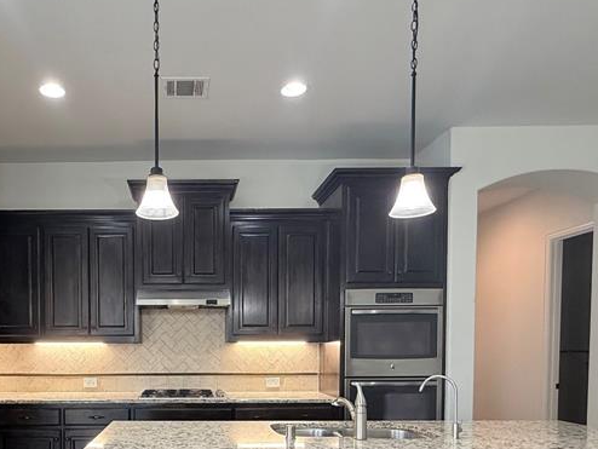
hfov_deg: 59.6
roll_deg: +0.2
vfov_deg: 45.4
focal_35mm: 29
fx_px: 501
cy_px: 370
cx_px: 182
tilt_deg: -3.1
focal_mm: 2.22
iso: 250
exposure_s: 1/60
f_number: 2.2
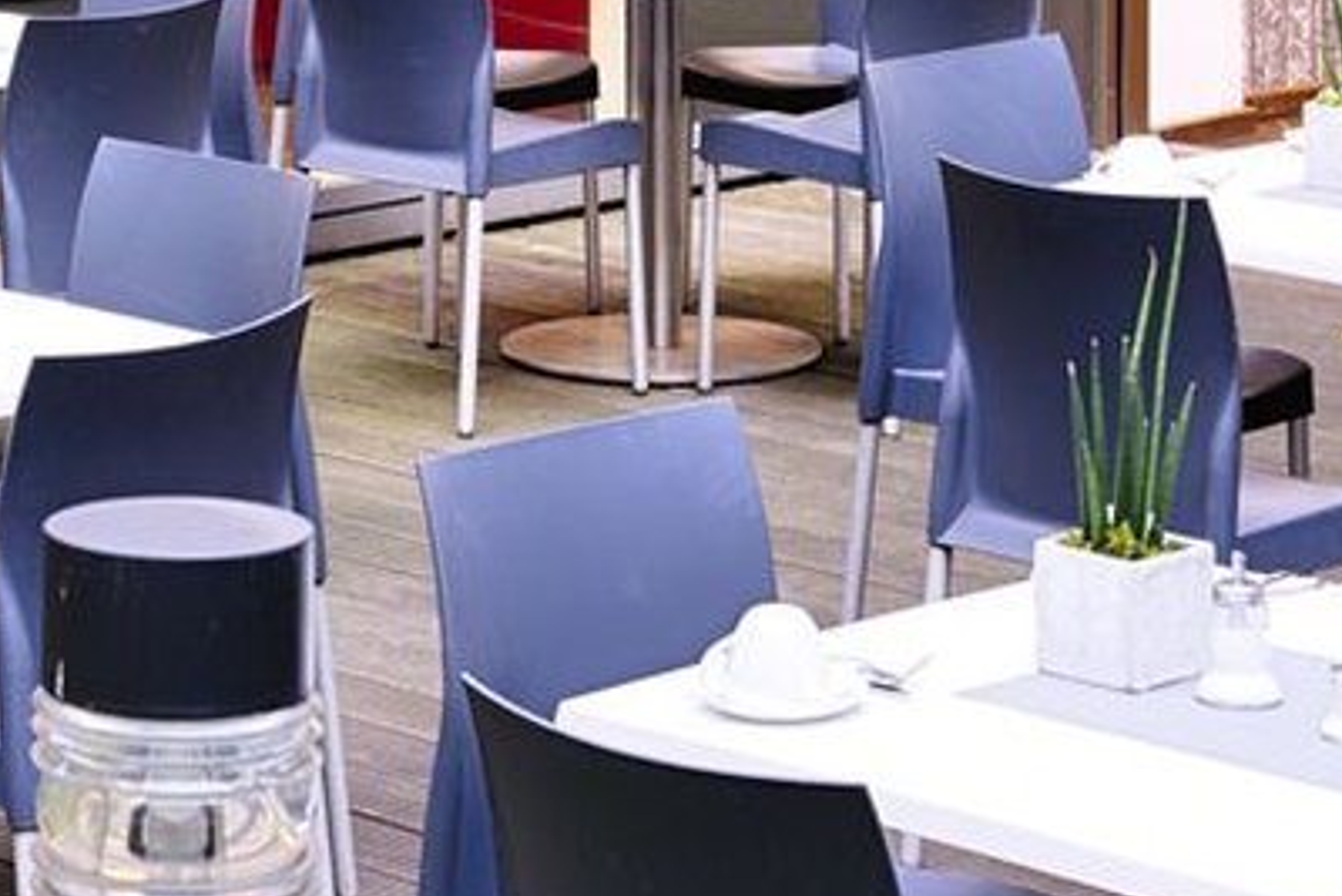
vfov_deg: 9.6
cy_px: 195
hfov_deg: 14.4
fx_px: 5295
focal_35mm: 142
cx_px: 242
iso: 100
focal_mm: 42
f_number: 8
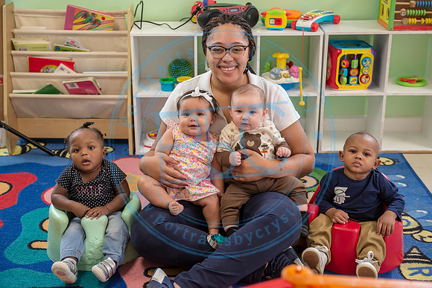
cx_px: 216
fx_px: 696
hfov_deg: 34.5
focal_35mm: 58
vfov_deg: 23.4
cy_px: 144
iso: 2500
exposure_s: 1/125
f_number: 4
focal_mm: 58
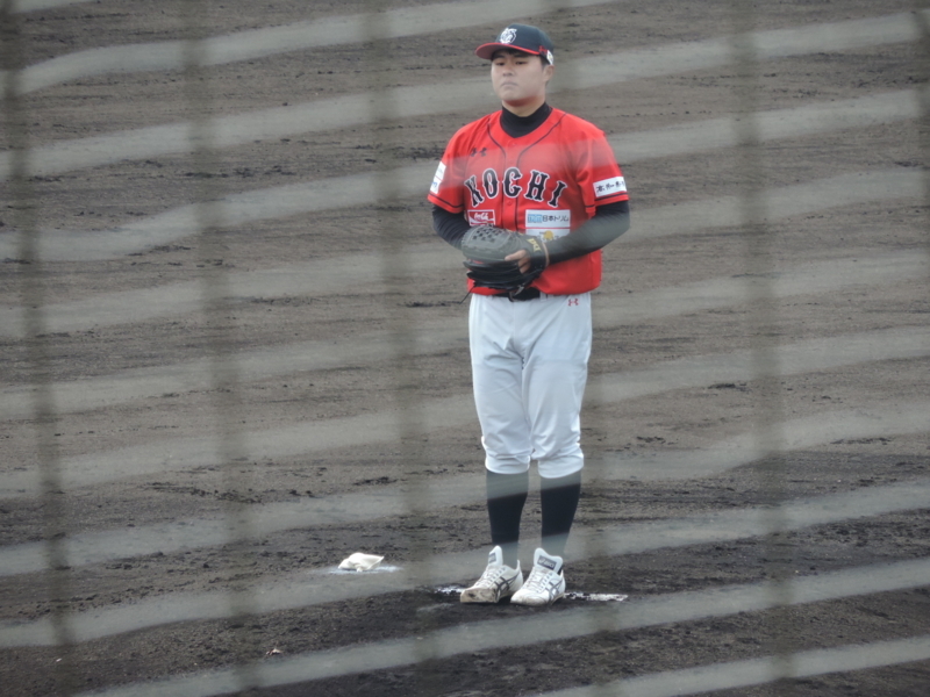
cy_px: 348
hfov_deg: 3.3
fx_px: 16120
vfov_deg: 2.5
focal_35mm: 600
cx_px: 465
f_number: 4.9
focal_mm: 107
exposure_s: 1/250
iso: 220
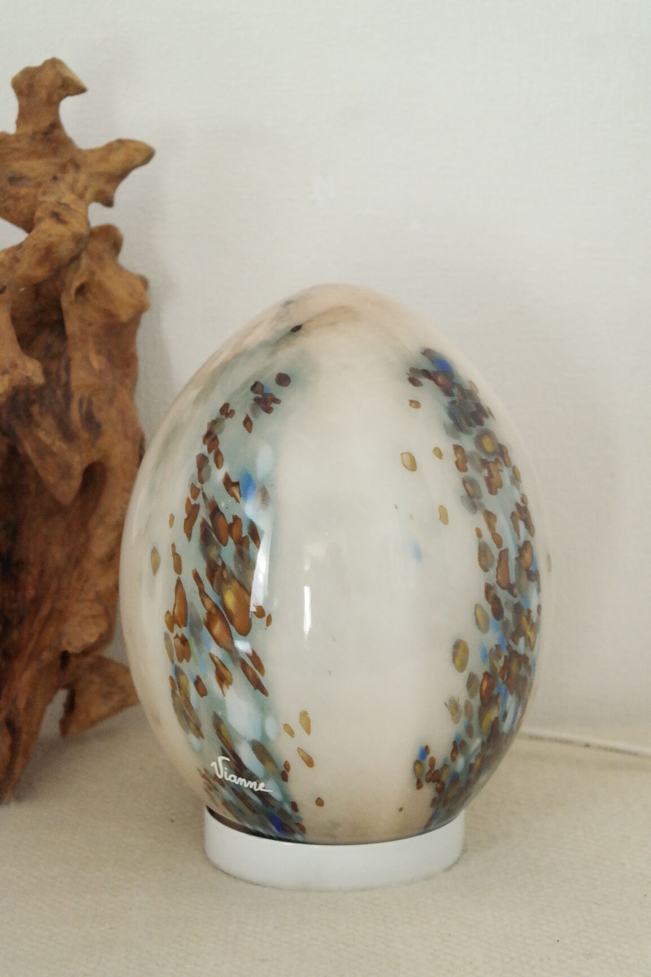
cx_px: 326
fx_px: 2088
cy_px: 488
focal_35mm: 77
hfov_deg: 17.7
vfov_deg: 26.3
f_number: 5.6
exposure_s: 1/50
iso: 3200
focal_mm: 50
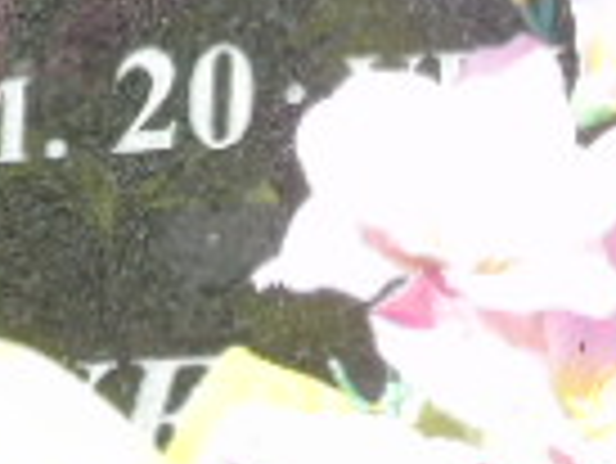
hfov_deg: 3.0
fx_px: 11809
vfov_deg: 2.2
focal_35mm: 663
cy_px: -446
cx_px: 441
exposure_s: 1/125
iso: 80
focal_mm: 25
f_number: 4.7
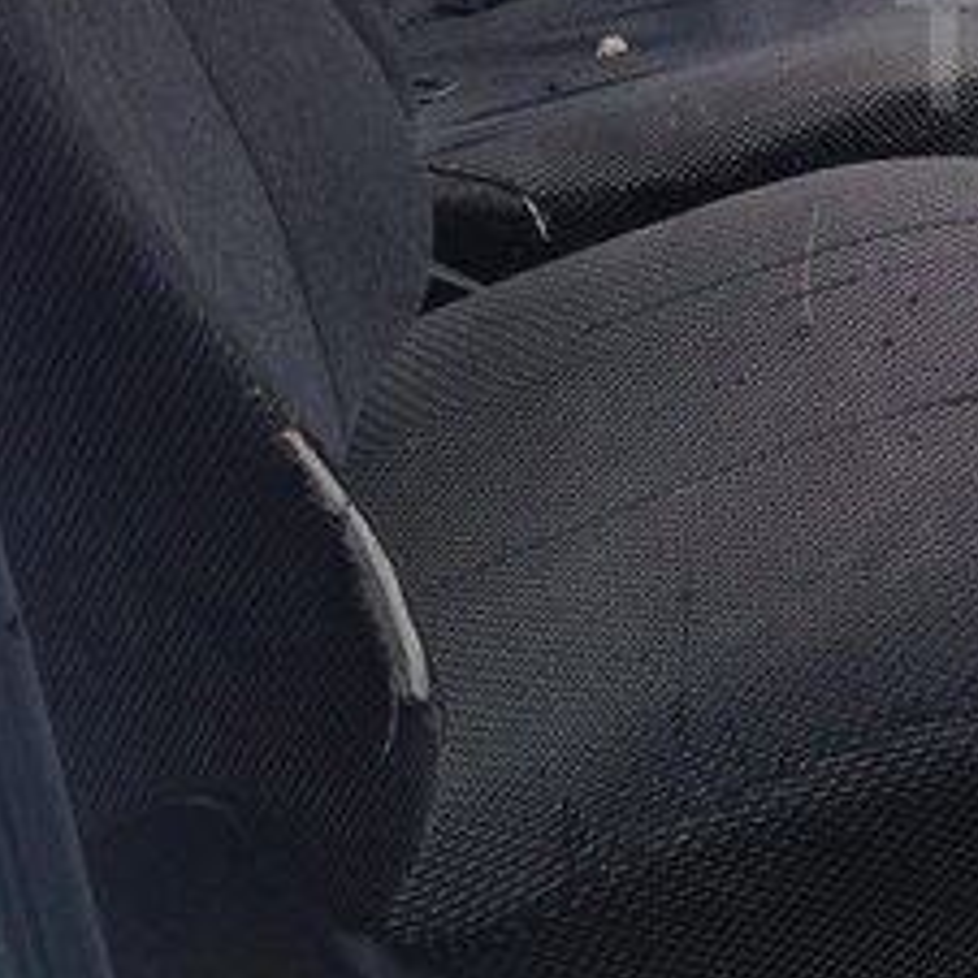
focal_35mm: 85
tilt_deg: -21.8
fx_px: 2717
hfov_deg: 18.7
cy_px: 45
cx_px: 1337
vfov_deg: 19.9
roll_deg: +1.9
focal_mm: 4.12
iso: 50
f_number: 2.4
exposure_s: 1/310
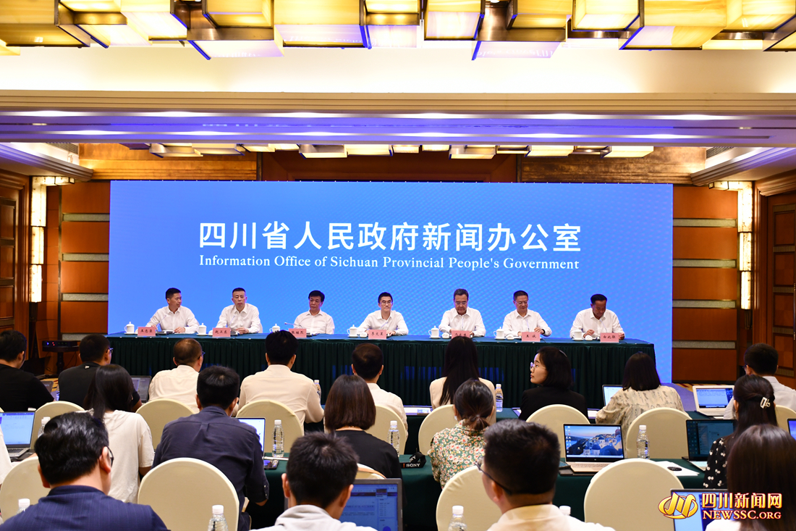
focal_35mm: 40
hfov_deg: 48.5
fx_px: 884
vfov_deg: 33.4
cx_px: 398
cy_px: 266
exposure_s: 1/60
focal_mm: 27
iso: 800
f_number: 4
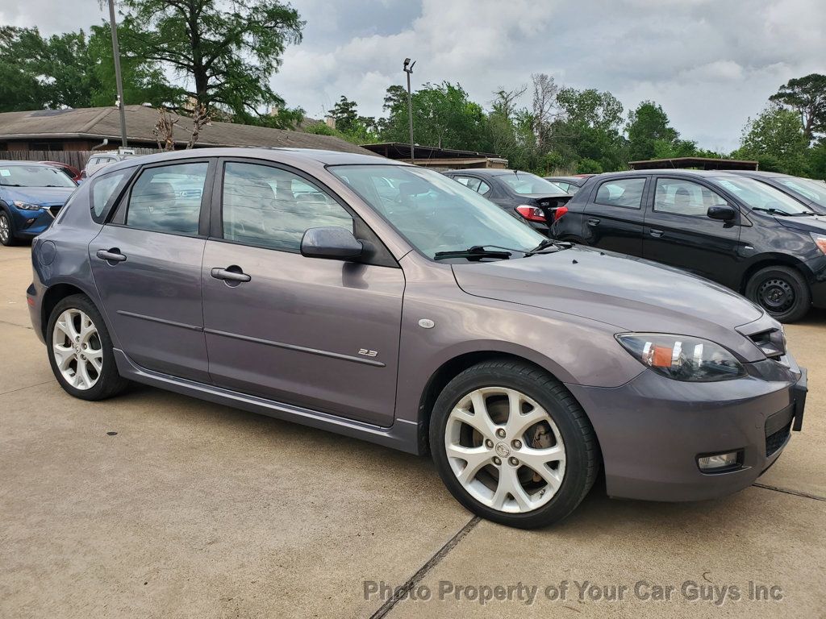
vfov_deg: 53.1
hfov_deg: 67.3
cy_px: 310
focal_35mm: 26
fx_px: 620
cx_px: 413
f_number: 2.4
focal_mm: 4.3
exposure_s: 1/754
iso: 50
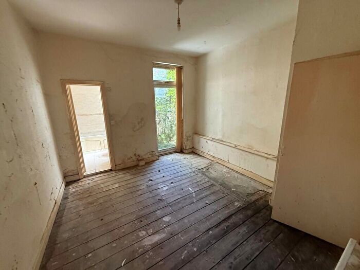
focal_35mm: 14
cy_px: 135
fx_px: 146
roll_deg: +1.2
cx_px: 180
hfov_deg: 102.1
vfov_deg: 85.7
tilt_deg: -12.3
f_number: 2.2
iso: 320
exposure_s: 1/99
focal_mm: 2.22
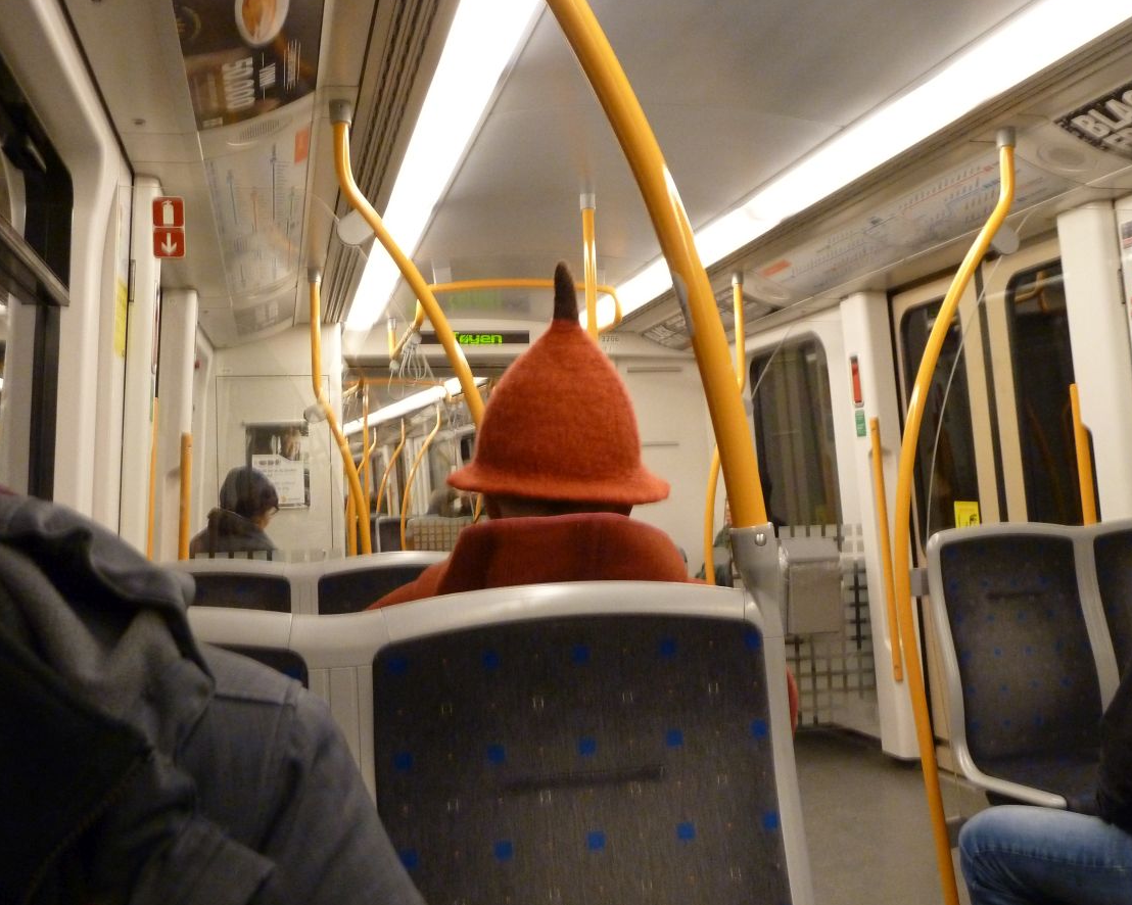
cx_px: 577
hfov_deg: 49.1
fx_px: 1239
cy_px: 448
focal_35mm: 37
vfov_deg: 40.1
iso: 400
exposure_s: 1/20
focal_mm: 5.7
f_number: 3.5
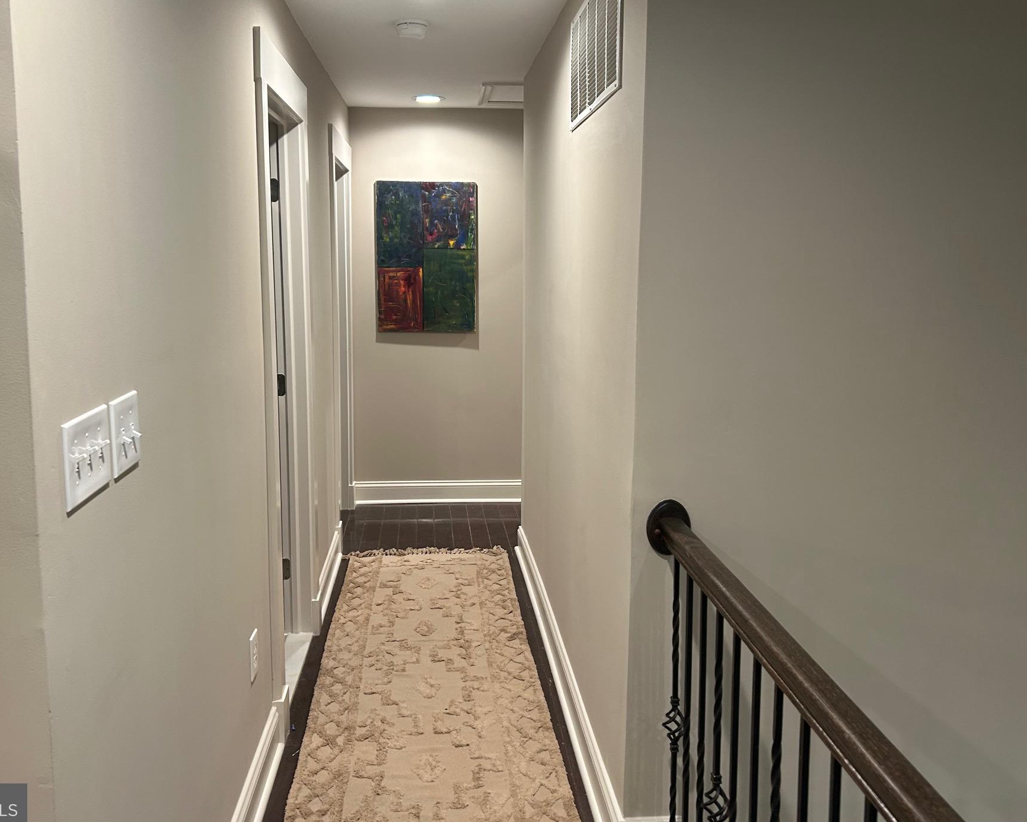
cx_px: 486
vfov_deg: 48.5
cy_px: 377
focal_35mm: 30
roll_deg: +0.5
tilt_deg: -9.4
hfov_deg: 58.7
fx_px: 912
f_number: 1.5
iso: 125
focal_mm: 5.7
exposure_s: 1/60
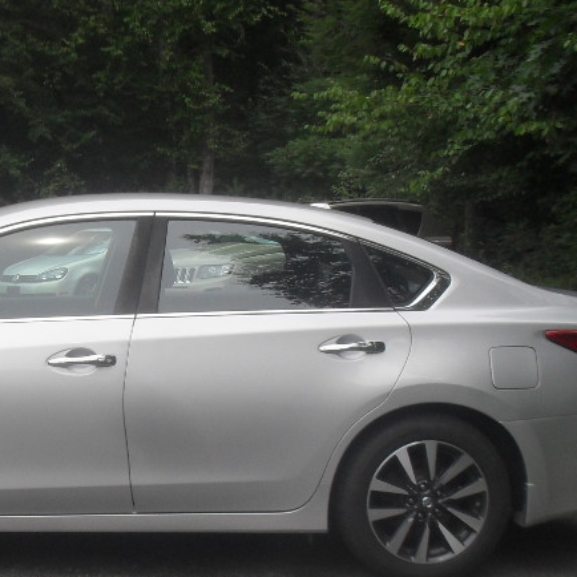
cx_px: 98
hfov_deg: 23.3
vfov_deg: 23.3
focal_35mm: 73
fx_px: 1377
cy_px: 459
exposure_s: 1/90
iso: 100
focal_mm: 6.3
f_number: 8.4
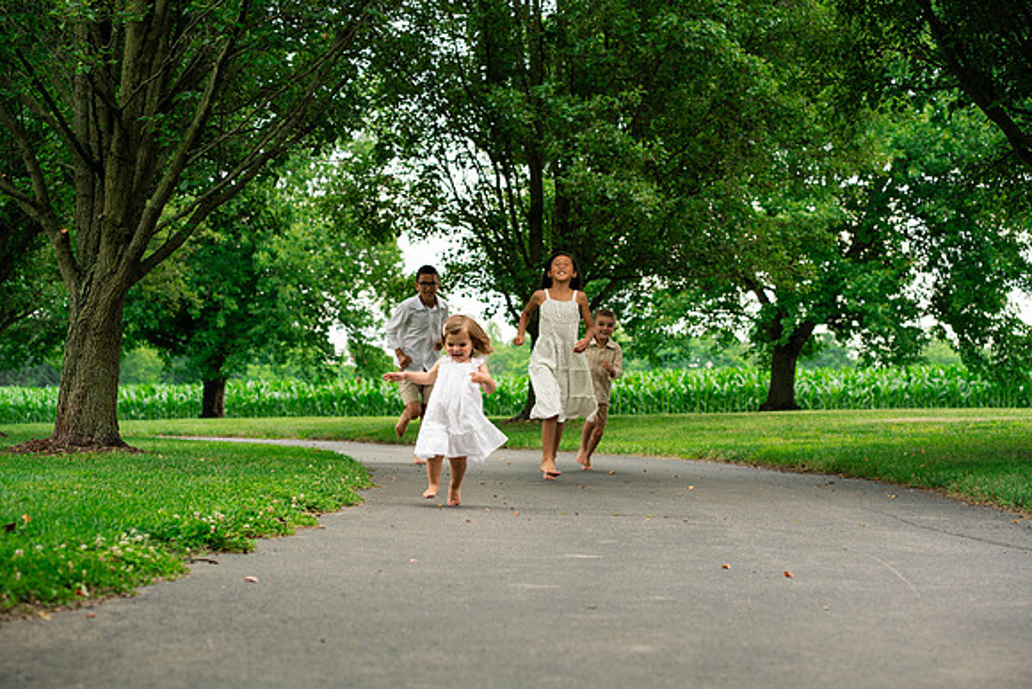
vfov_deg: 16.1
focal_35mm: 85
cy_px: 344
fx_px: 2437
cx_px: 516
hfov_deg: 23.9
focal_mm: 85
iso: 500
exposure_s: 1/320
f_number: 5
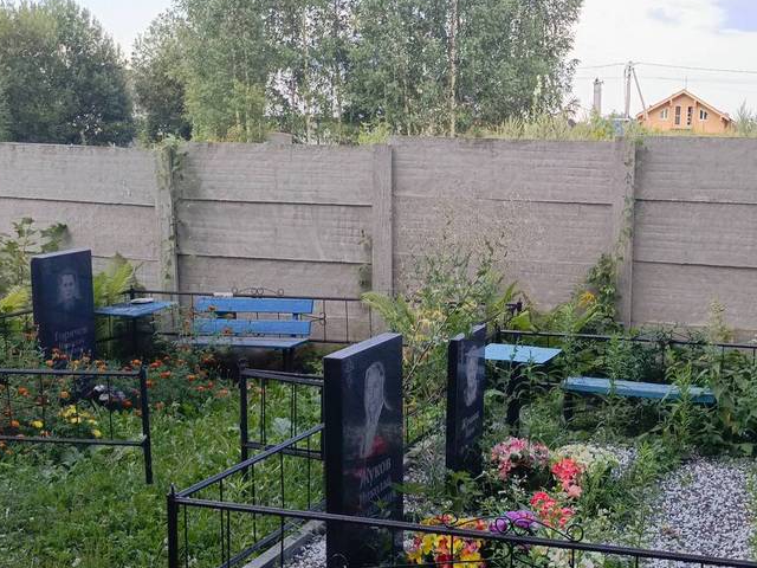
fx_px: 875
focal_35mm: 40
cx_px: 568
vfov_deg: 35.9
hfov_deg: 45.2
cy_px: 303
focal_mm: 4.76
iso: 142
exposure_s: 1/100
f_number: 1.69
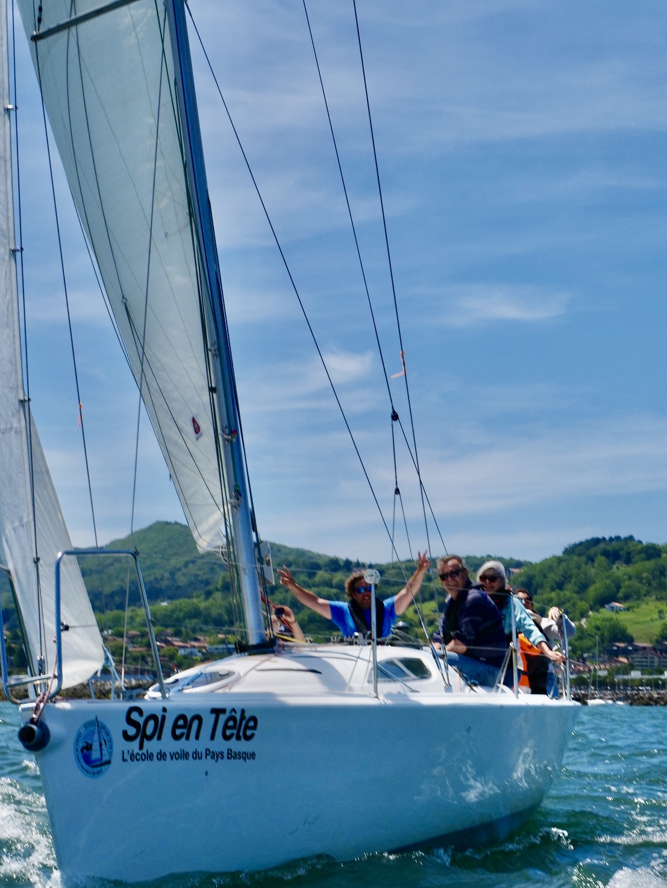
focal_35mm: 75
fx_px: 1926
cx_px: 424
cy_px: 524
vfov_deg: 25.9
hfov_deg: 19.6
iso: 200
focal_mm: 27
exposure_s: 1/500
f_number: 11
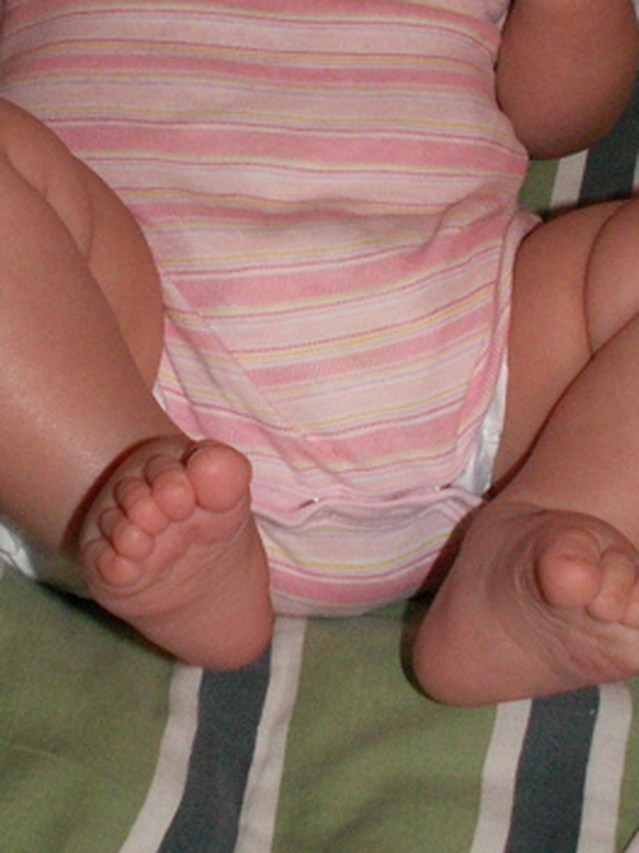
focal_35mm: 85
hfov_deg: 17.3
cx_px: 259
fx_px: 2093
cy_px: -1
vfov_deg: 22.2
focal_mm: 5.86
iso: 160
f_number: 3.2
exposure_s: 1/40
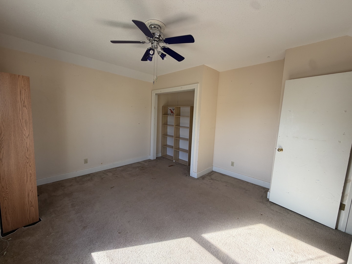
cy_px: 132
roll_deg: -2.7
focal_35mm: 14
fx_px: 142
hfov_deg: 102.1
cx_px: 176
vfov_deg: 85.7
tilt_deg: -7.3
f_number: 2.2
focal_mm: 2.22
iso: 50
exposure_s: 1/121
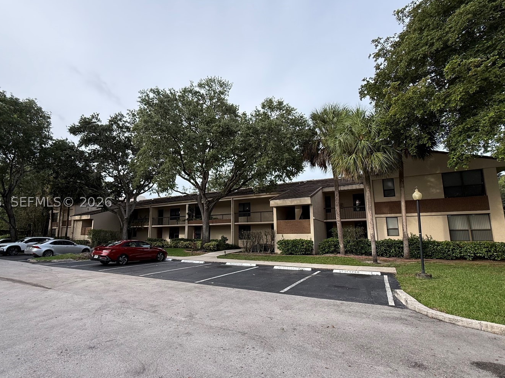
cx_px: 230
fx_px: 248
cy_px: 202
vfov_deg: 74.6
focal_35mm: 17
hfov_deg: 90.8
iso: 64
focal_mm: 2.22
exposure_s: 1/403
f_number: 2.2
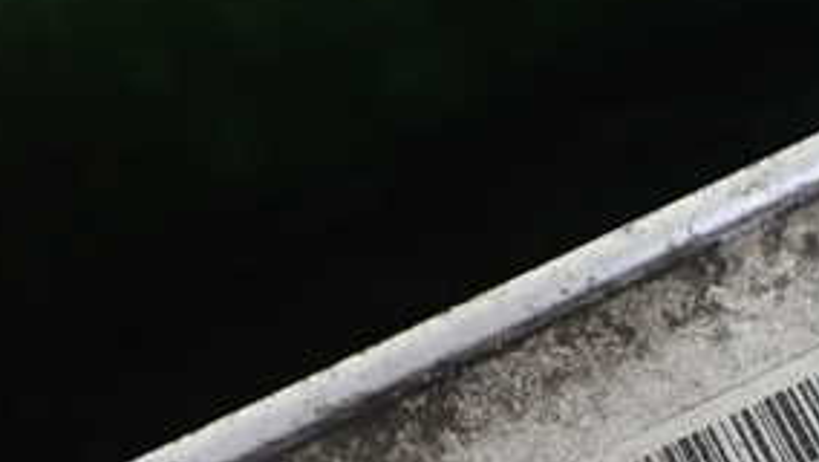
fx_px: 1499
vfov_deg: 17.3
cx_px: 522
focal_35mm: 69
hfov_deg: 30.4
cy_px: 398
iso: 640
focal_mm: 5.4
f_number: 2.3
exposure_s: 1/125
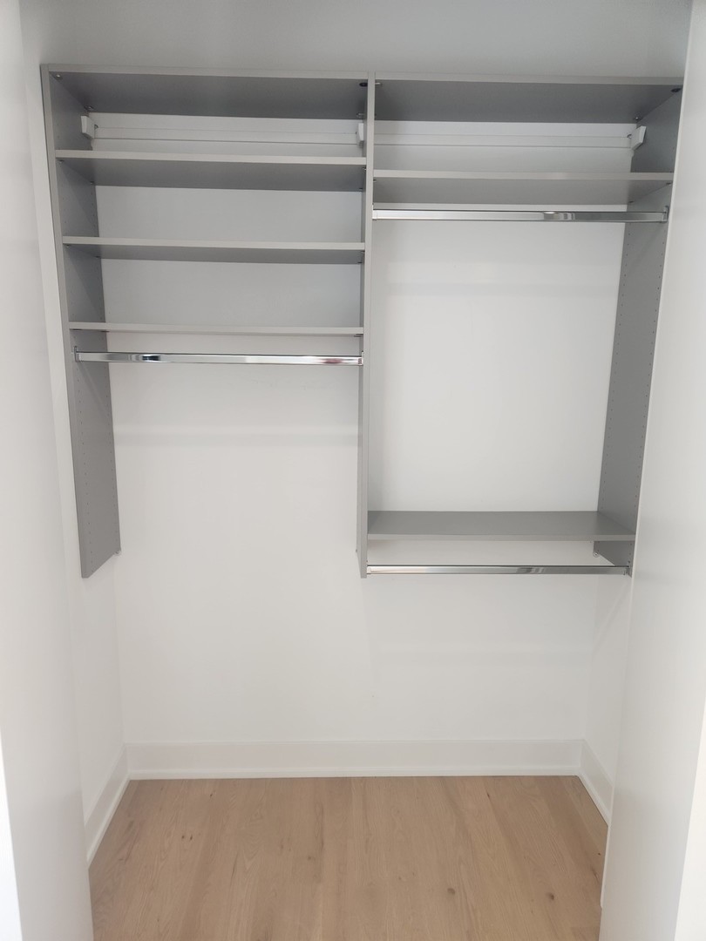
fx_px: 625
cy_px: 470
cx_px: 353
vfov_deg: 73.9
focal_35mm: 23
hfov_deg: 58.9
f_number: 1.8
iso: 80
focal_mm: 5.4
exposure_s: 1/120
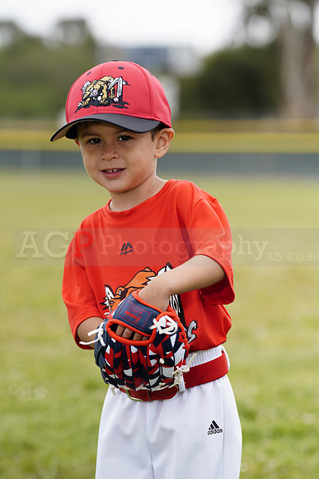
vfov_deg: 10.3
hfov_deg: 6.9
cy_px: 240
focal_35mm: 200
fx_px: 2657
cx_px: 160
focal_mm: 200
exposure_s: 1/250
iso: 100
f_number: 5.6
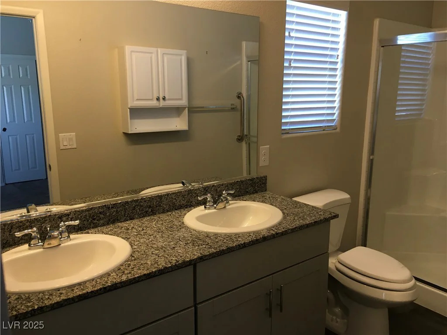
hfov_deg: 61.7
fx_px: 374
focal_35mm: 29
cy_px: 168
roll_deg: -1.0
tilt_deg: -13.8
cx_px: 224
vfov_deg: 48.2
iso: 40
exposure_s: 1/30
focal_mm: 4.15
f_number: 2.2
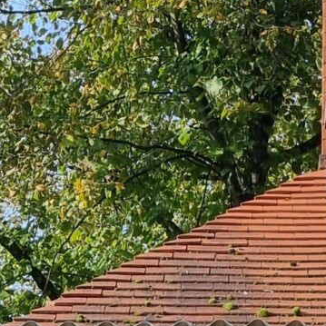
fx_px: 1747
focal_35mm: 164
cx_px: 173
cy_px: 1062
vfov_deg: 8.4
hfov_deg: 10.7
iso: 50
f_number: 1.8
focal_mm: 5.4
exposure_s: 1/930
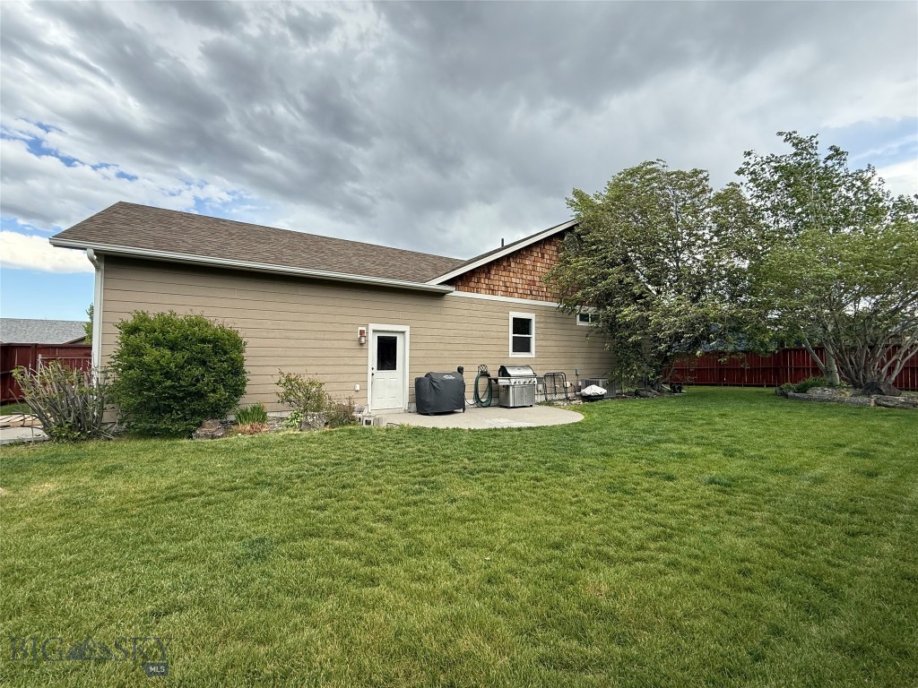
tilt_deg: +2.2
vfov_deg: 85.7
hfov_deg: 102.1
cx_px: 459
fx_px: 371
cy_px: 344
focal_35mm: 14
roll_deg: -0.6
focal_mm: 2.22
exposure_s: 1/490
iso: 50
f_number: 2.2
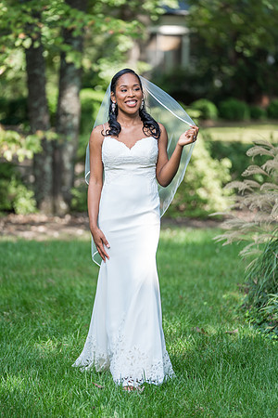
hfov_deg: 8.8
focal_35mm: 156
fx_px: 1807
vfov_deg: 13.2
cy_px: 209
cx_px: 139
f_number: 2.8
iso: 50
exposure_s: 1/200
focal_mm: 156
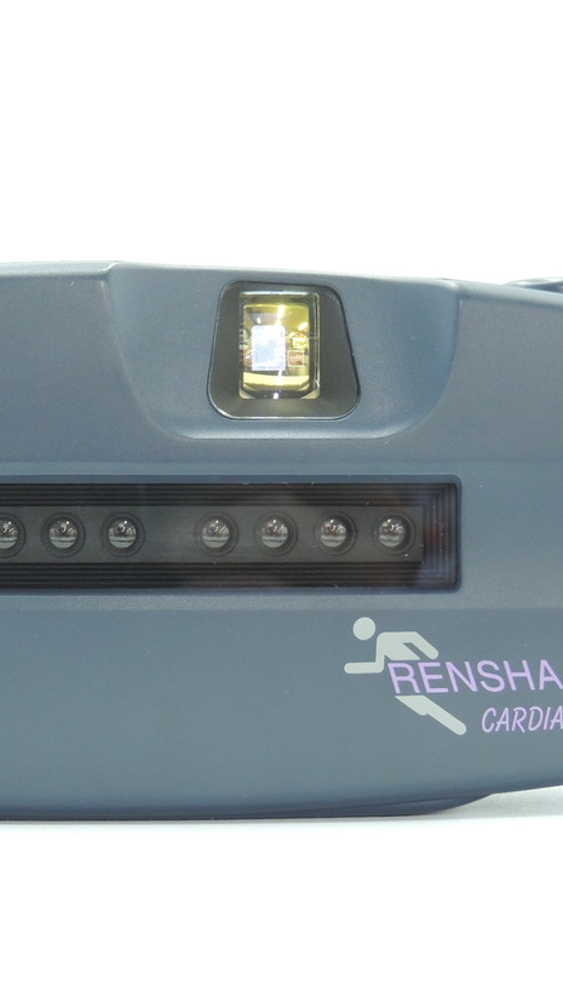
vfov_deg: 26.9
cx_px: 64
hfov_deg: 15.1
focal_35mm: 79
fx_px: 2097
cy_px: 482
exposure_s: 1/20
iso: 400
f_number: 3.6
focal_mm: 8.9
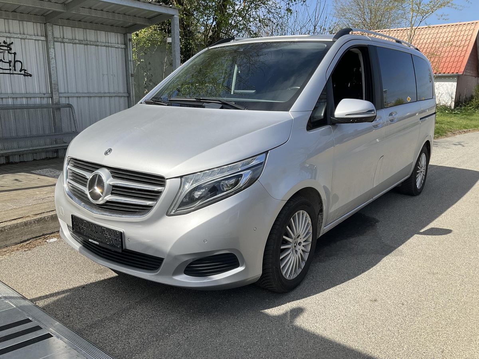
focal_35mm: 29
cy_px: 180
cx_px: 240
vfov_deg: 48.2
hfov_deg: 61.7
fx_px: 401
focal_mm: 3
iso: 25
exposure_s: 1/1626
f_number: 1.8
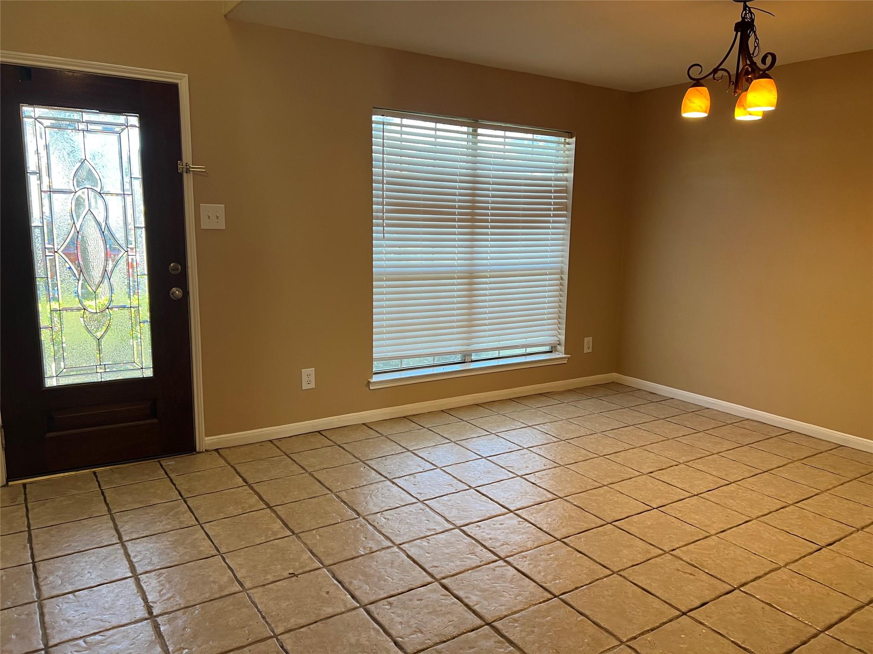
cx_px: 436
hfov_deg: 67.3
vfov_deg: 53.1
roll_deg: -2.2
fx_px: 656
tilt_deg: -11.4
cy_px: 327
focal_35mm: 26
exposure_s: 1/60
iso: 80
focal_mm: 5.7
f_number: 1.5
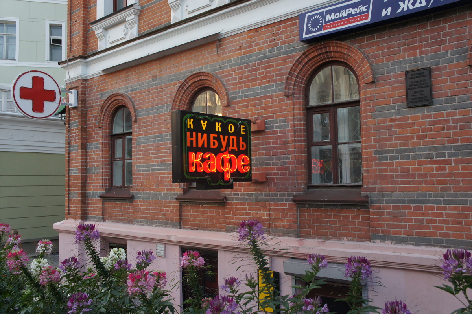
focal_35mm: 33
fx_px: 432
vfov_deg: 39.9
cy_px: 157
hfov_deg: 57.2
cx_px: 236
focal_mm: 22
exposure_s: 1/250
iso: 640
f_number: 5.6
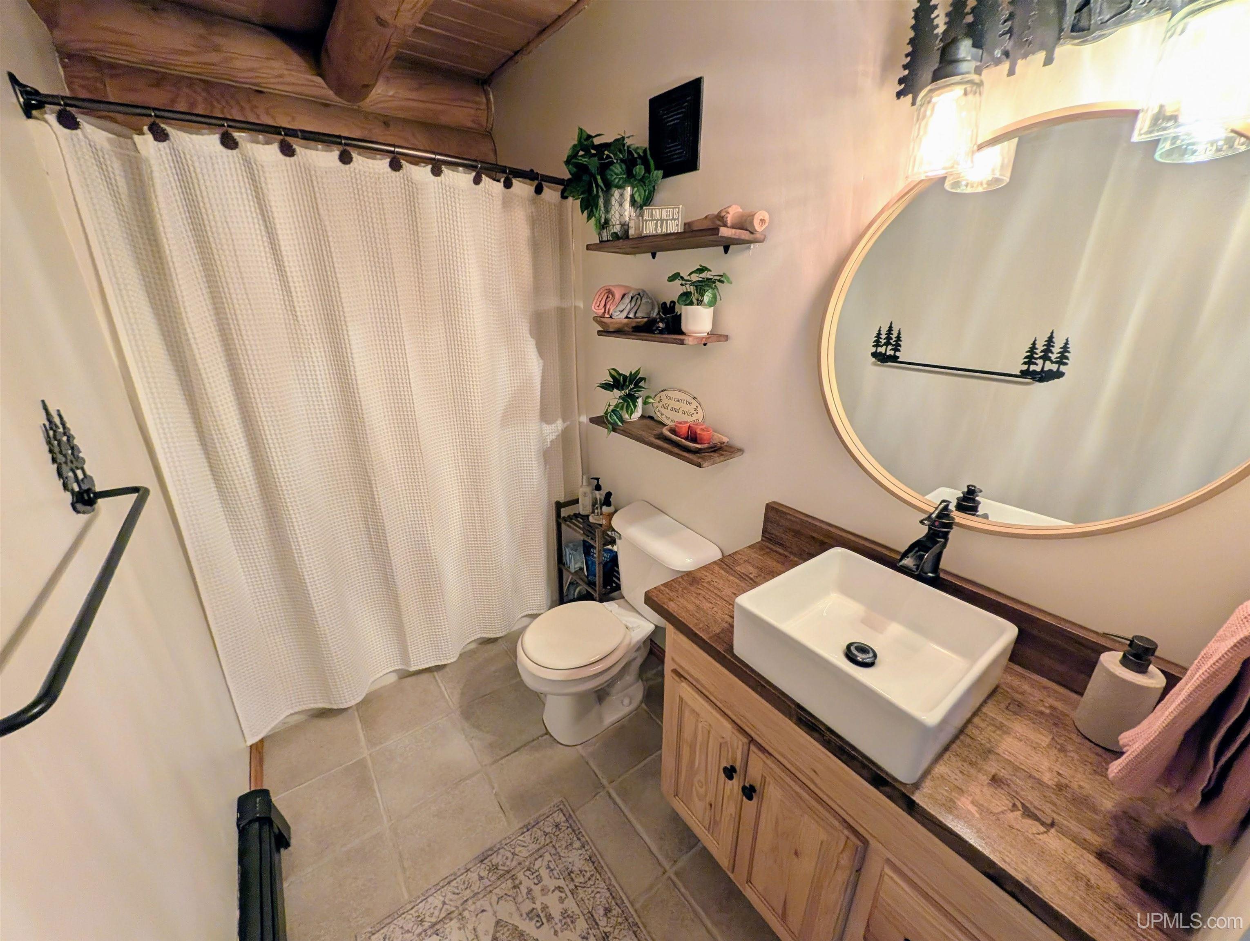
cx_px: 625
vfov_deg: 94.6
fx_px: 434
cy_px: 470
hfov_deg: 110.5
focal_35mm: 12
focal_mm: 2.02
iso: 66
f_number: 1.7
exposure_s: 1/24
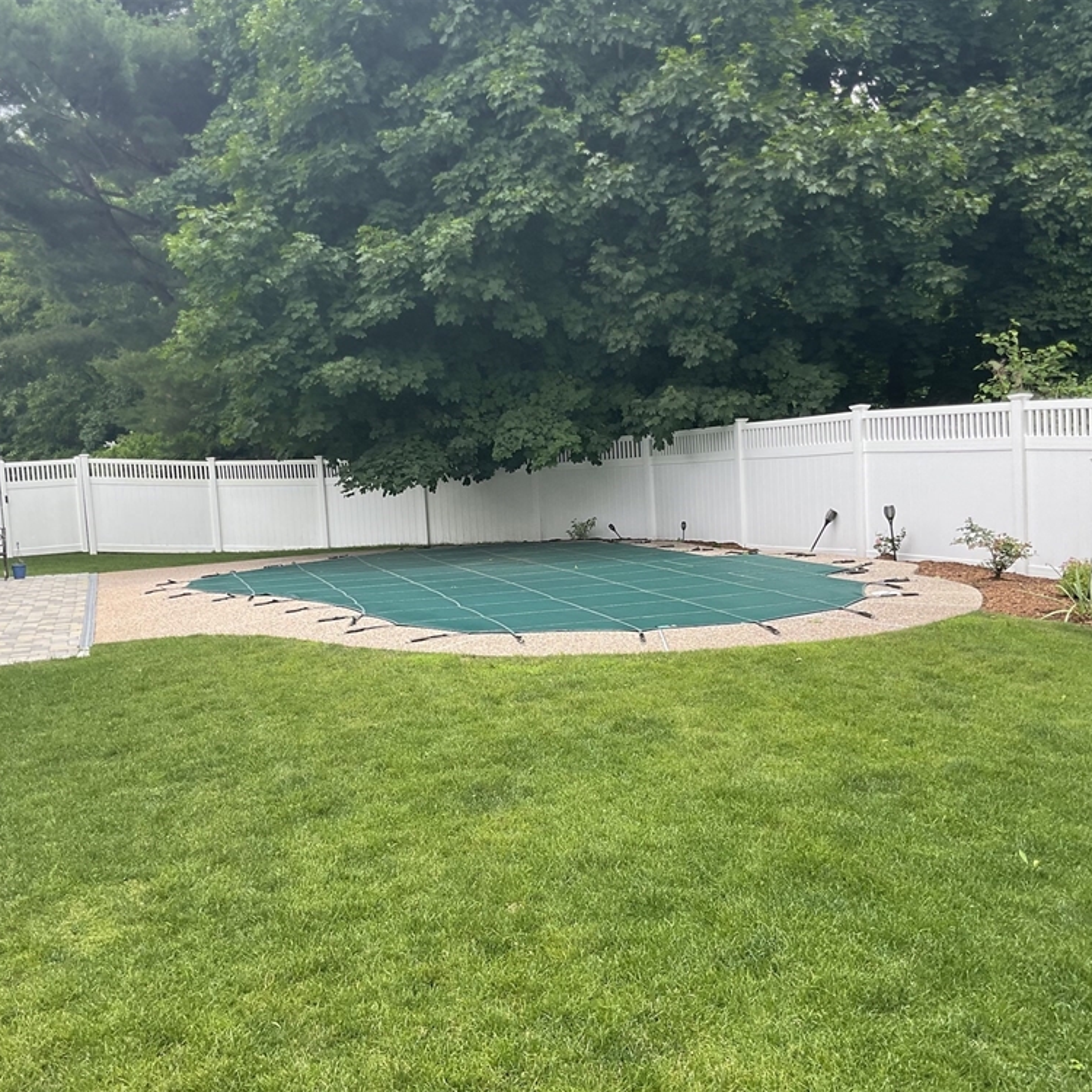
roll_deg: +3.4
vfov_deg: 47.2
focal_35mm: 35
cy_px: 558
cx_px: 508
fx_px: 1249
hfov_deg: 47.2
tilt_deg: -3.0
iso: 16
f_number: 1.8
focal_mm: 3
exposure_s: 1/473
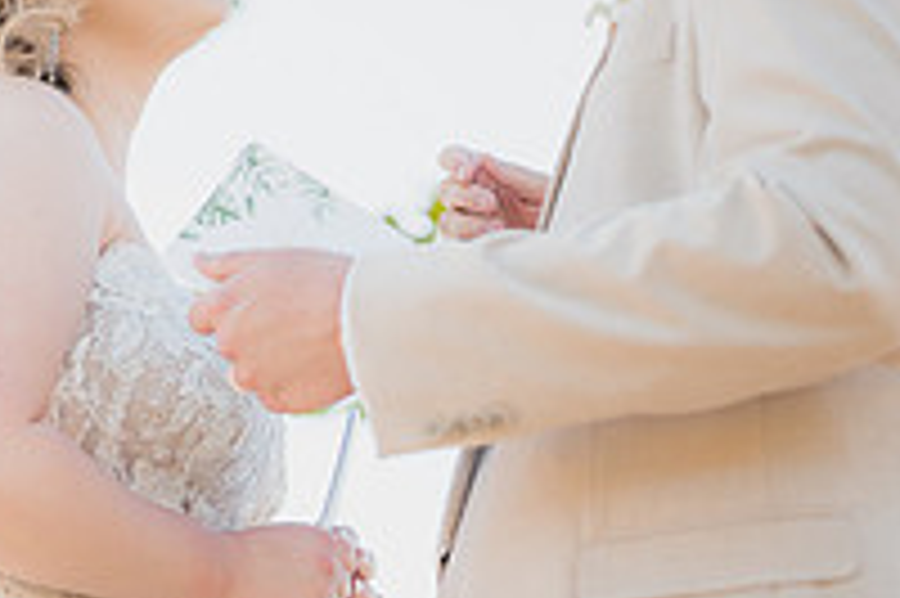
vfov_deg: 9.4
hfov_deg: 14.0
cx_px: 86
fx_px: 3622
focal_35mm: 145
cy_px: 245
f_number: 1.4
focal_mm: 50
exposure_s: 1/2500
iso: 125
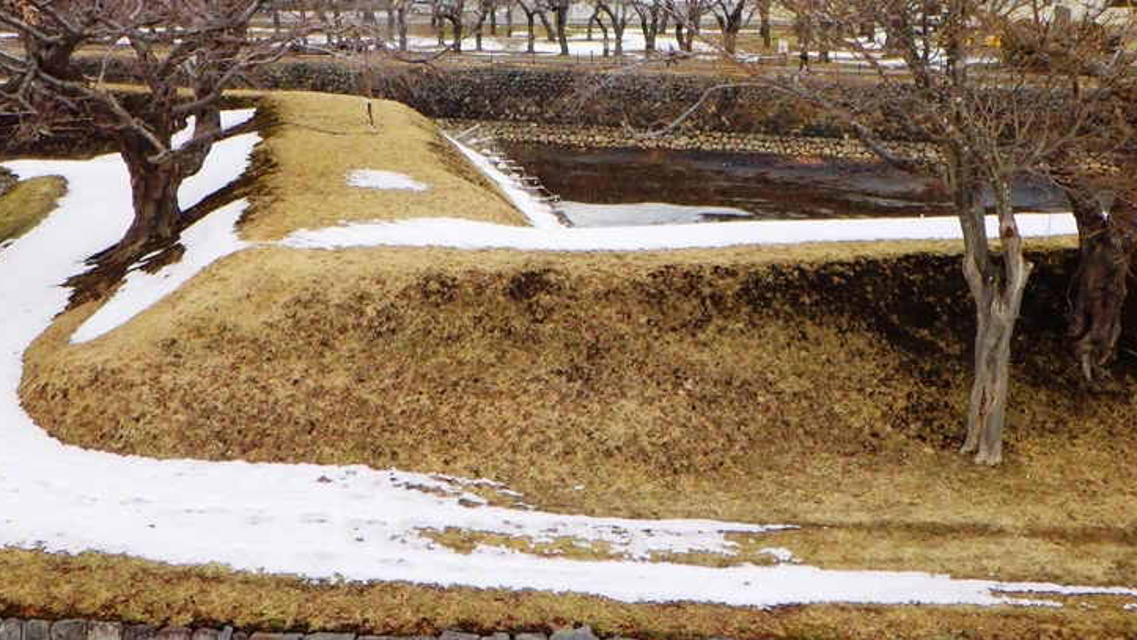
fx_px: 1236
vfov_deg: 28.9
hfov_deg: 49.4
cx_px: 598
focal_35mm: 41
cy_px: 233
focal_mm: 7.5
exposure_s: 1/800
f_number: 5
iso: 250
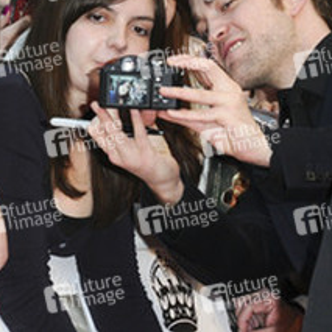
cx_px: 42
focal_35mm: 215
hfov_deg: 8.1
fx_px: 2333
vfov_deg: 8.1
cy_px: 100
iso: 640
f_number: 5.6
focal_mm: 80
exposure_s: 1/160
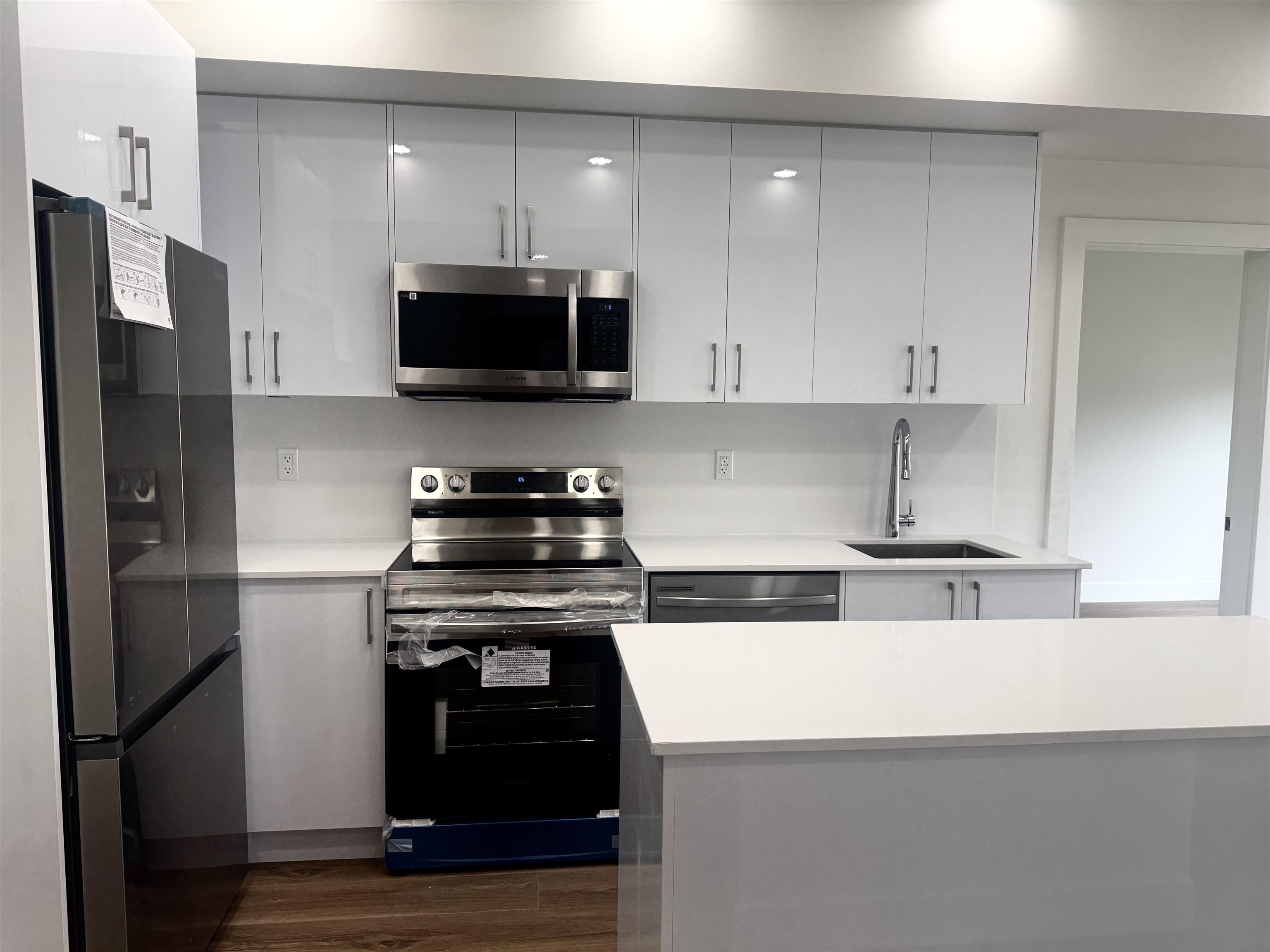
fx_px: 881
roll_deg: -0.6
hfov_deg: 71.6
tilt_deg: -5.5
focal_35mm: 24
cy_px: 476
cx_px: 635
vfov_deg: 56.8
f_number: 1.78
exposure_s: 1/140
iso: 64
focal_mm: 6.76
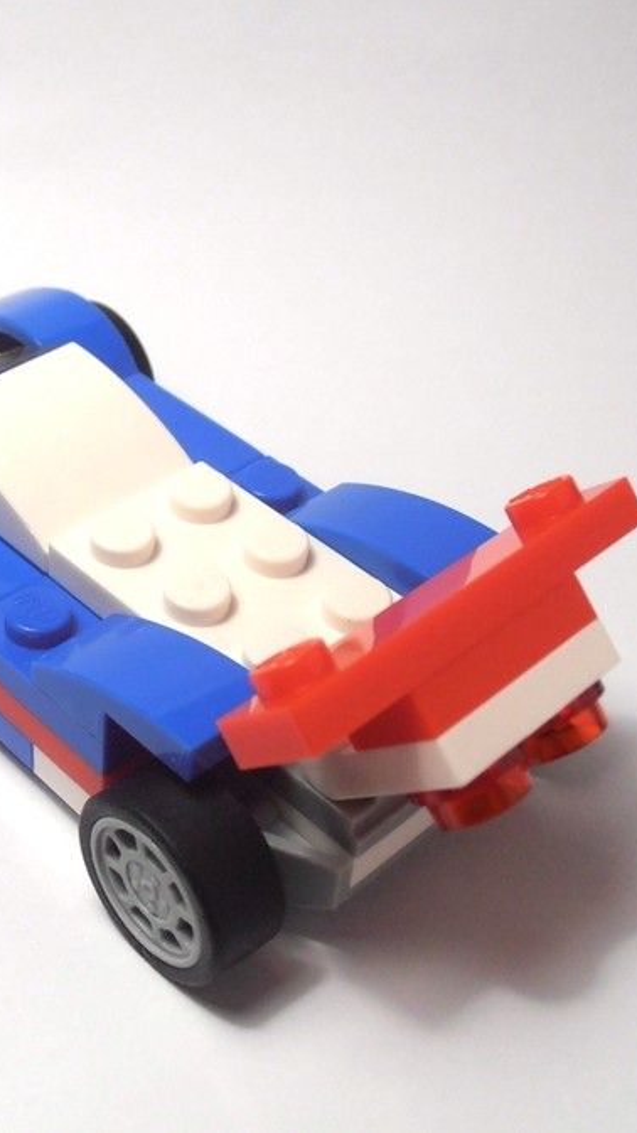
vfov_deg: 38.5
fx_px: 1622
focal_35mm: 54
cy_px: 566
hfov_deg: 21.9
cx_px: 99
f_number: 3.9
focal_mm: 6.61
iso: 80
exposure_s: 1/100
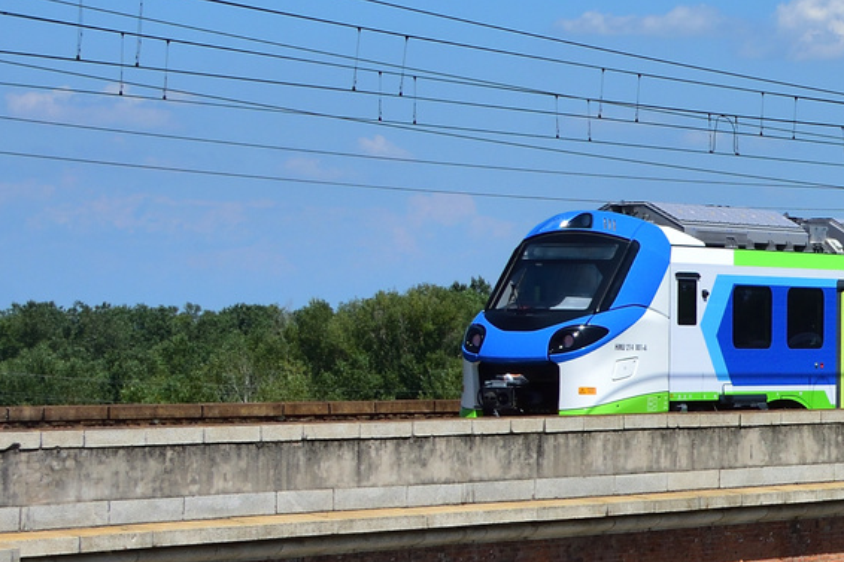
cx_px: 1403
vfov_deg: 7.9
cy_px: 292
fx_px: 4054
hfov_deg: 11.2
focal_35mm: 173
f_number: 8
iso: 200
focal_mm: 34
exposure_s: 1/800
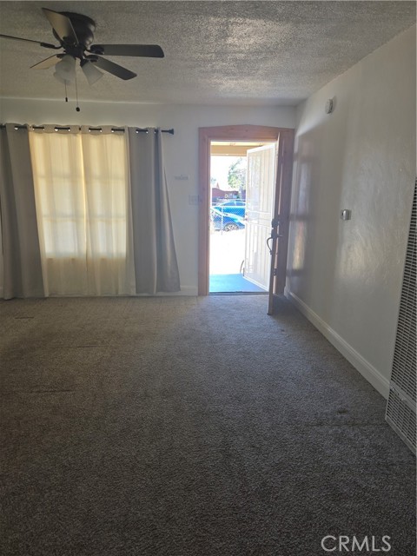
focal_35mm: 23
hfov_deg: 58.9
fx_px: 369
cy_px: 278
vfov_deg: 73.9
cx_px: 208
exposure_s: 1/180
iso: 40
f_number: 1.8
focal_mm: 5.4
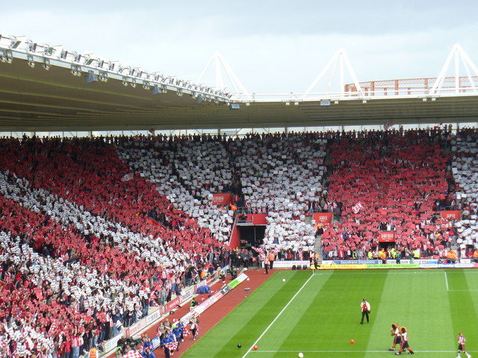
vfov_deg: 15.1
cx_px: 239
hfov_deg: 20.0
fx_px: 1353
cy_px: 179
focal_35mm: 98
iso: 80
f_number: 3.5
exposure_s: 1/250
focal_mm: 16.1
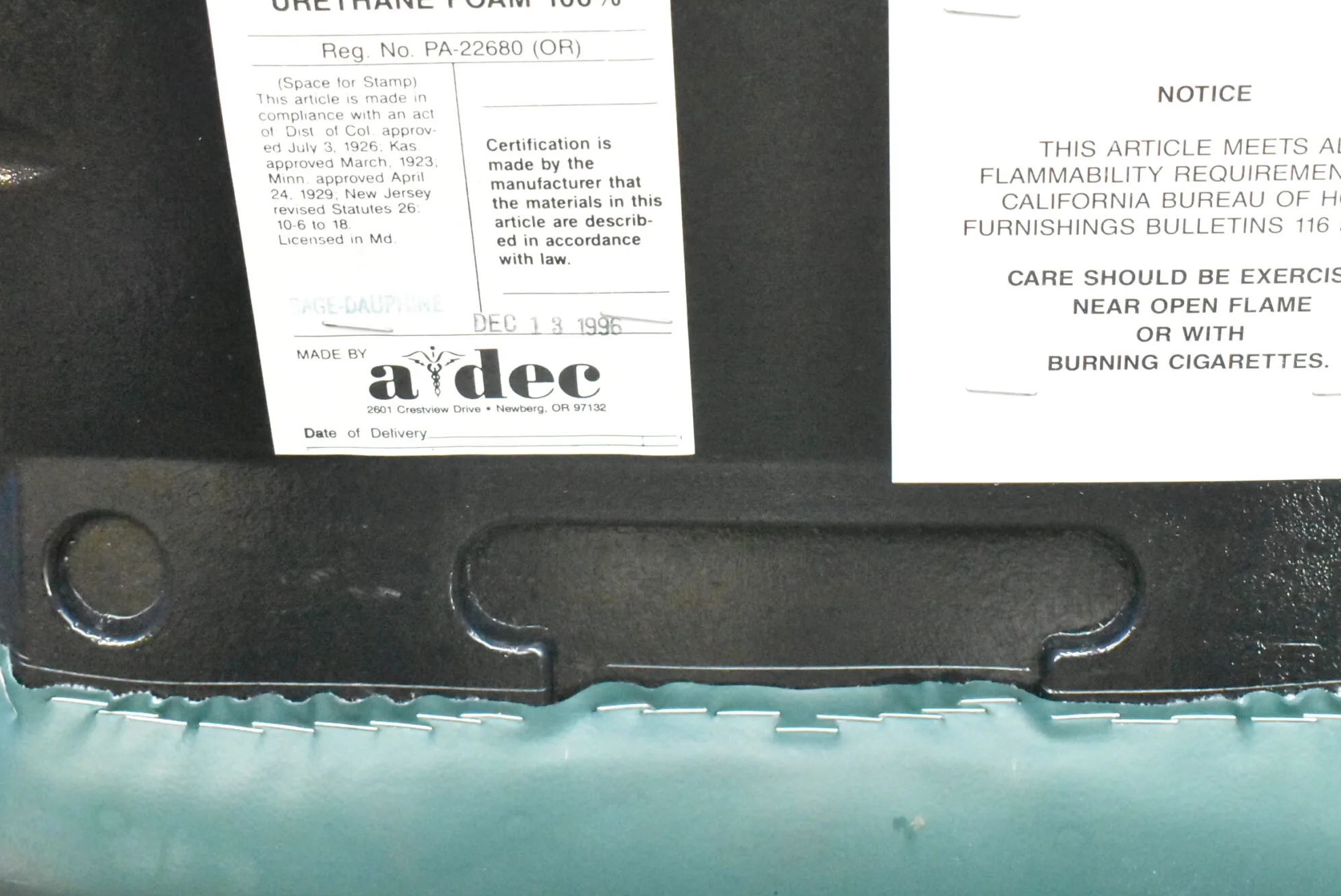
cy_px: 334
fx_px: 2609
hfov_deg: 28.8
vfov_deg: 19.5
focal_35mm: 70
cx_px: 758
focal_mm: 36
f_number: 8
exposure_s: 1/60
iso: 20000
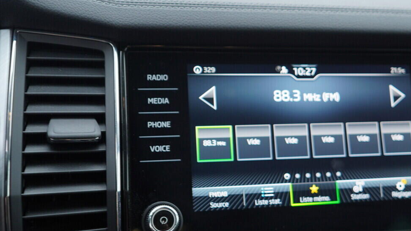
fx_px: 610
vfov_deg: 21.4
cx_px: 305
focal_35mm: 56
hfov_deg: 36.4
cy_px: 117
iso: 125
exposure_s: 1/40
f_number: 2.8
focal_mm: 24
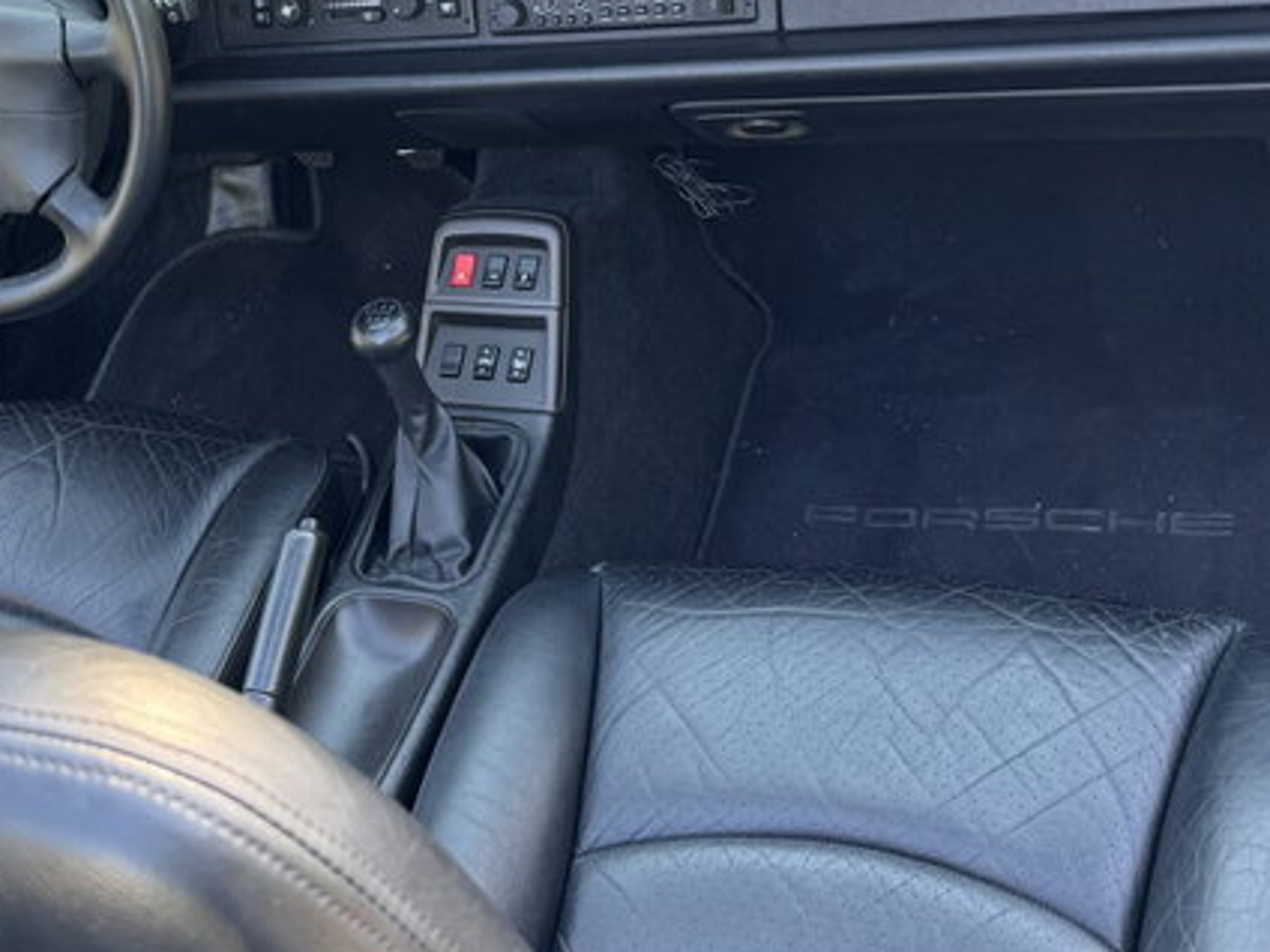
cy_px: 248
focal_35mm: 58
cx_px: 147
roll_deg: +19.0
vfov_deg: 25.0
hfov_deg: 31.8
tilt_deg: -31.7
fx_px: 2128
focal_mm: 6.76
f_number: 1.78
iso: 80
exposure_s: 1/121
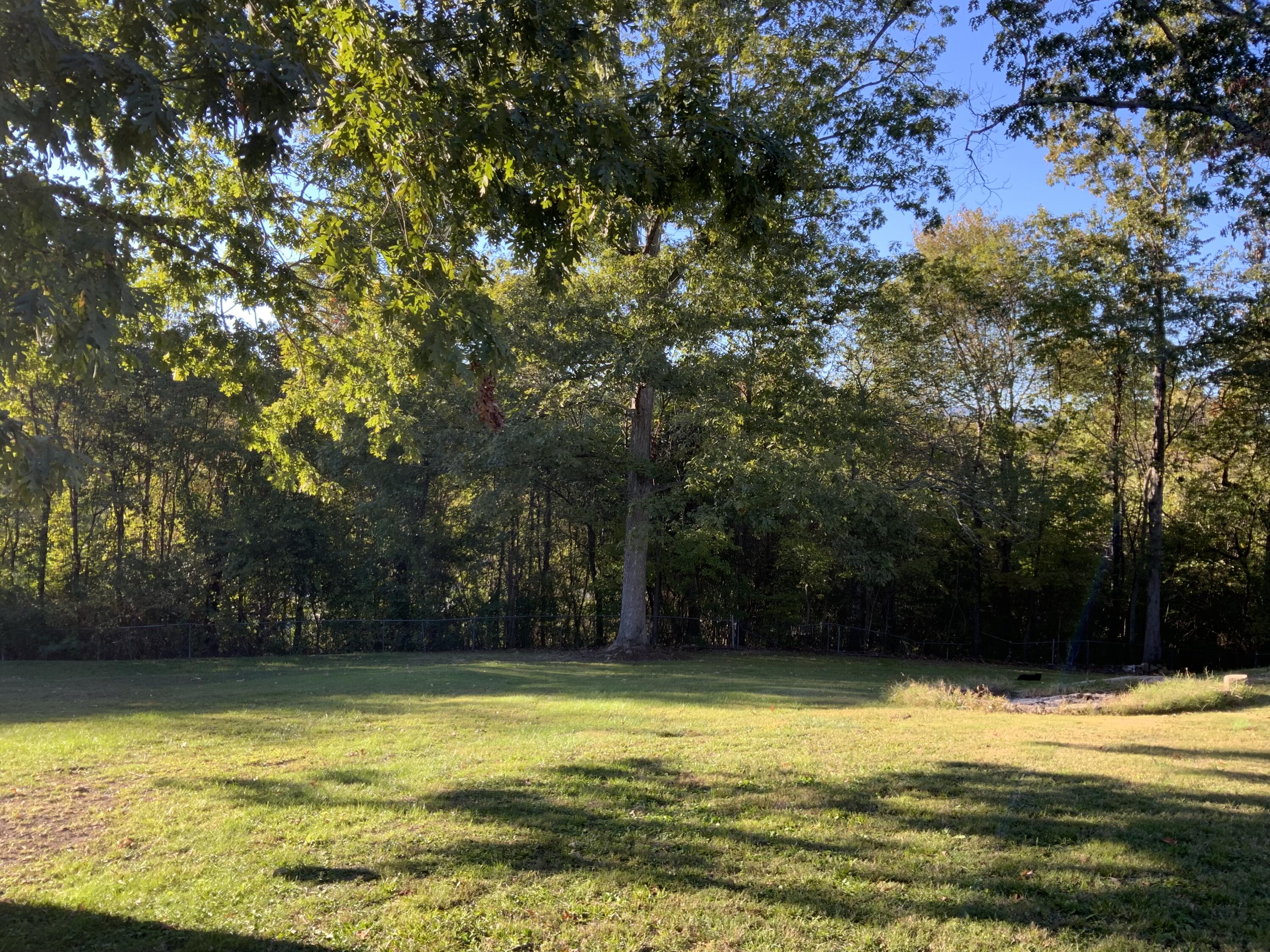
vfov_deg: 48.2
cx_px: 635
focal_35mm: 29
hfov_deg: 61.7
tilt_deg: -1.6
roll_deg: -2.2
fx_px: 1064
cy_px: 476
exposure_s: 1/148
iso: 16
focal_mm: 3
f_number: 1.8
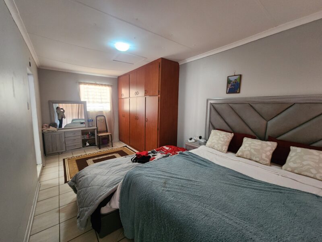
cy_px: 121
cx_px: 161
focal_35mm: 13
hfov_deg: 106.2
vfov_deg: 89.9
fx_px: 121
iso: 640
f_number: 2.2
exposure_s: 1/33.3
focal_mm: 2.2
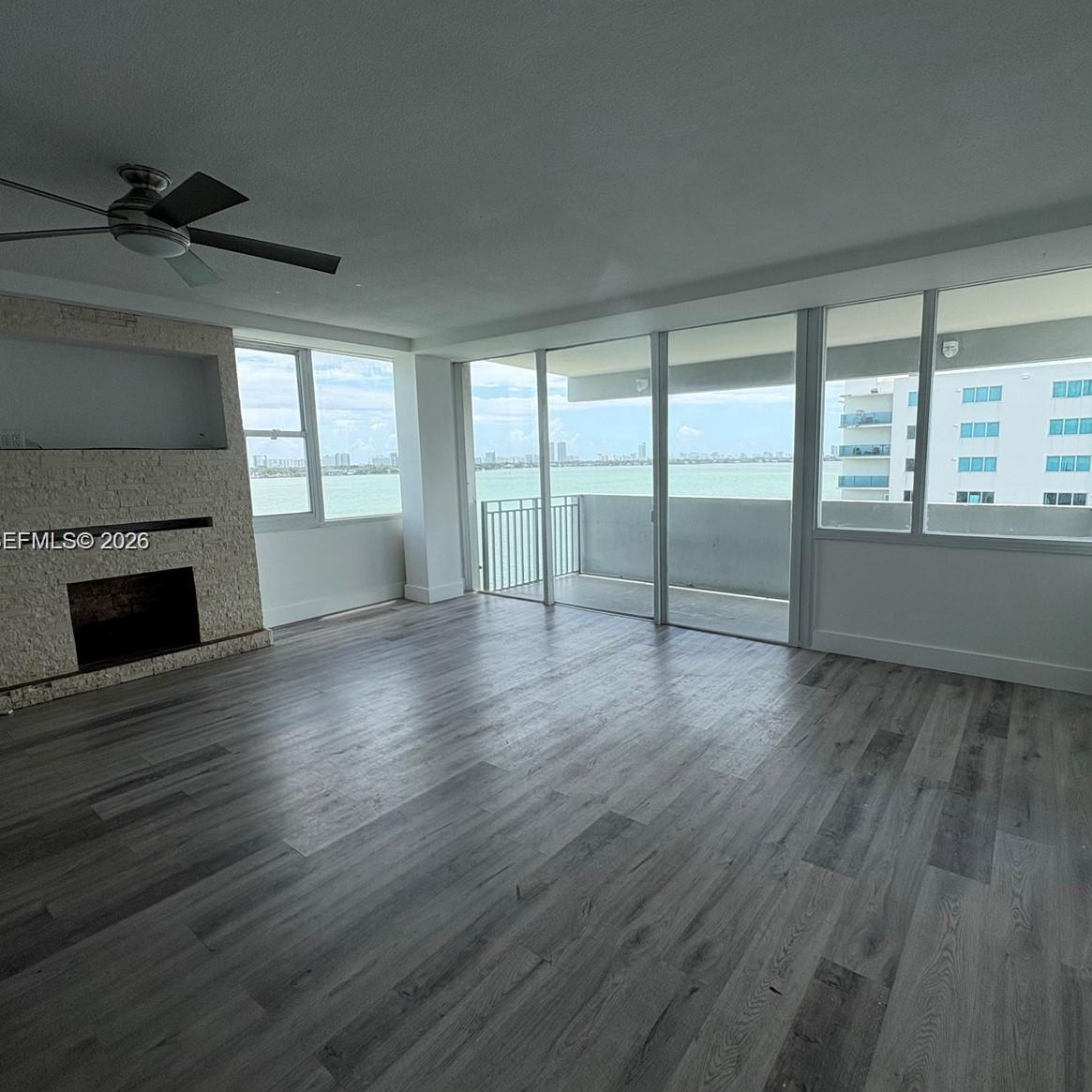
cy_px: 543
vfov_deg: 84.0
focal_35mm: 17
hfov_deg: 83.6
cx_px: 607
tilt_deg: -8.2
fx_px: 607
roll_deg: +1.2
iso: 40
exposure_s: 1/1217
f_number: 2.2
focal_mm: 2.22
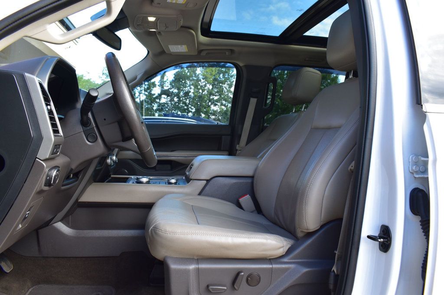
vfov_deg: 47.9
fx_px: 333
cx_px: 222
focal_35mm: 27
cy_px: 148
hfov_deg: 67.4
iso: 400
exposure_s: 1/60
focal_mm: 18
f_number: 8
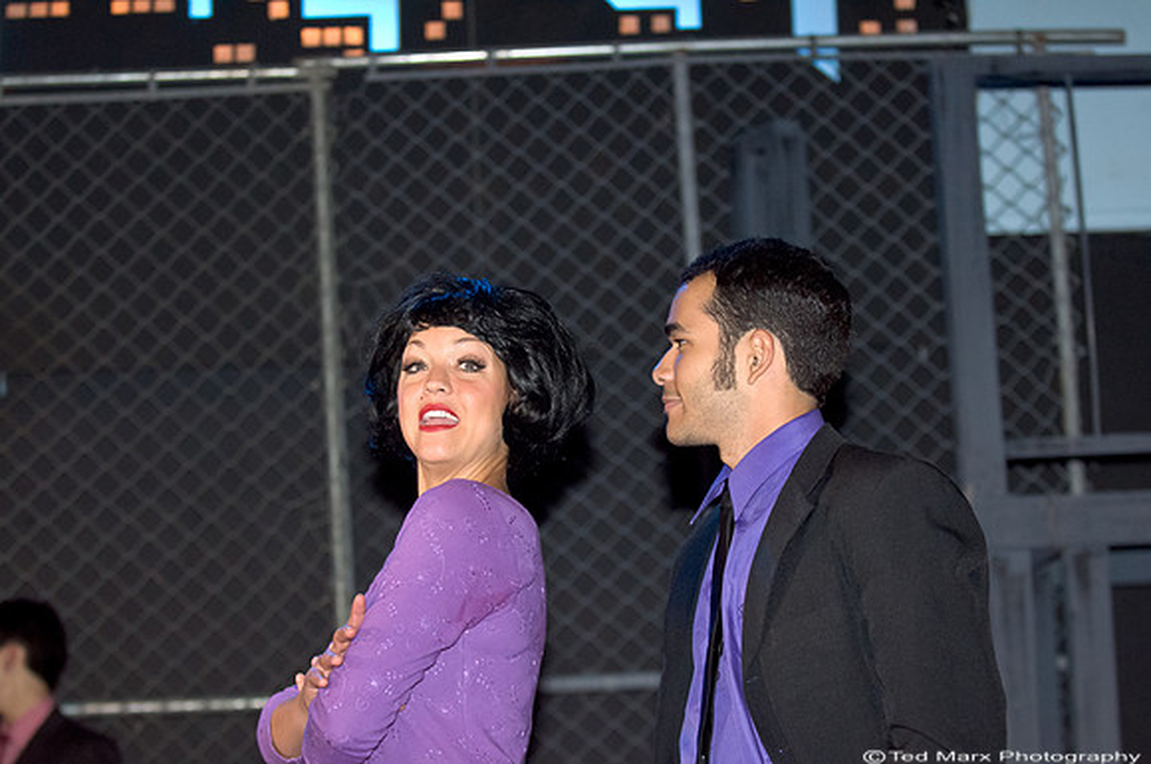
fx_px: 3352
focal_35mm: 105
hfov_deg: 19.5
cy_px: 382
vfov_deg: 13.0
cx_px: 576
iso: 3200
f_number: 2.8
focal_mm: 70
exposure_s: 1/100
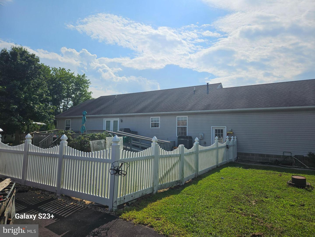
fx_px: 209
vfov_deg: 58.9
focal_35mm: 23
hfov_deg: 73.9
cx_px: 158
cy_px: 118
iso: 25
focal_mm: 5.4
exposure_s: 1/4794
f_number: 1.8
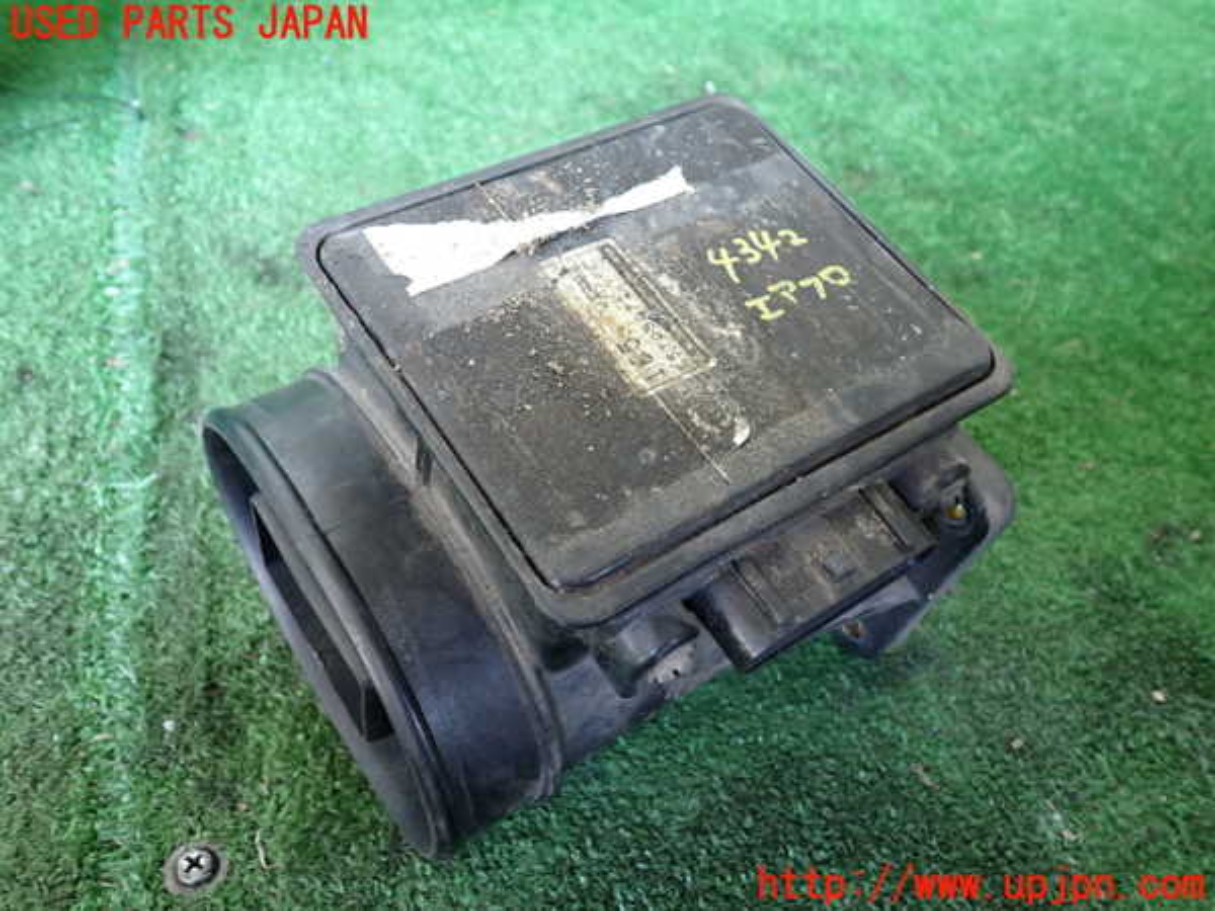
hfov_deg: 60.0
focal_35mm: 30
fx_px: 1053
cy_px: 456
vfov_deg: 46.8
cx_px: 608
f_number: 2.3
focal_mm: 5.4
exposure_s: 1/30
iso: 250
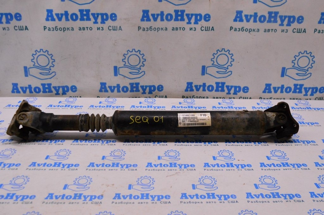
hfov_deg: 53.2
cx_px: 162
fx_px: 324
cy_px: 108
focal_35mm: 36
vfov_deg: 36.8
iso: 3200
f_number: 8
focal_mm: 24
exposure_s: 1/320
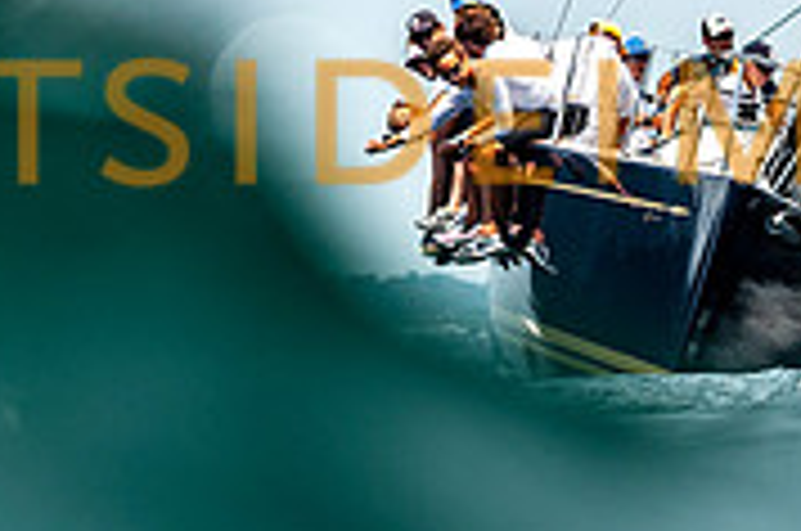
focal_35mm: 693
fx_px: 15391
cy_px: 42
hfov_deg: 3.0
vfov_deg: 2.0
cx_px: 705
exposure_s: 1/2500
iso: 320
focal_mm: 200
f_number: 5
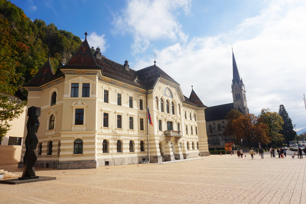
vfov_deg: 53.1
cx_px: 153
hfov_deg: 73.8
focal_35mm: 24
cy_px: 102
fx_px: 204
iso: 100
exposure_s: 1/125
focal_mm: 16
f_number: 14
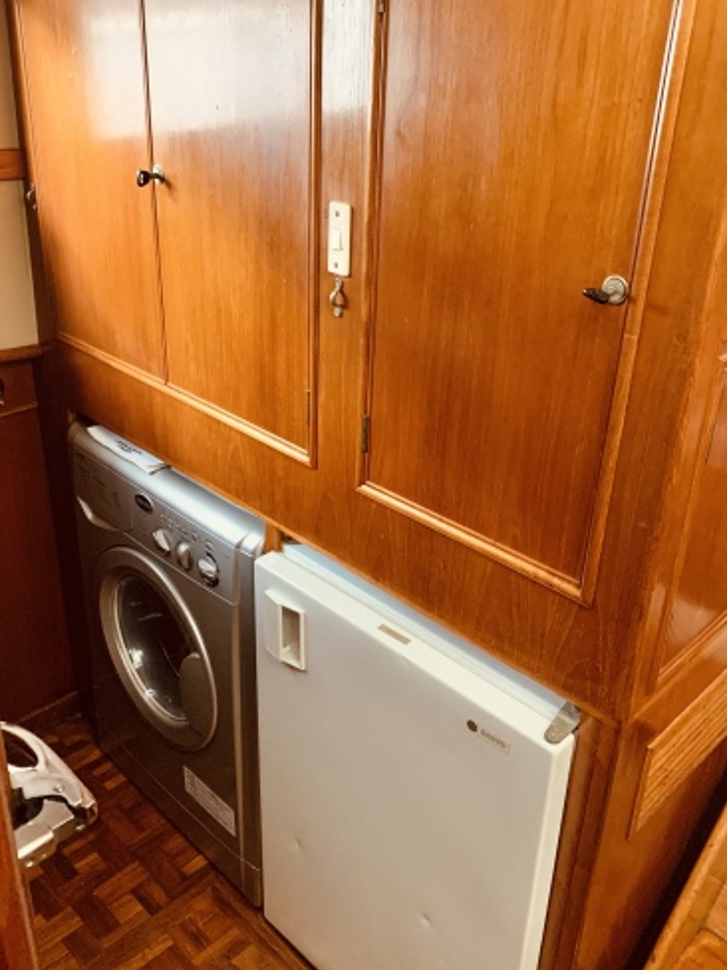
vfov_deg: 56.8
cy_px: 459
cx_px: 346
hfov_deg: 44.1
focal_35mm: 32
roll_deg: -1.9
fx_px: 896
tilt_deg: -25.9
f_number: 1.8
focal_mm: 4.25
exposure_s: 1/36
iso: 400
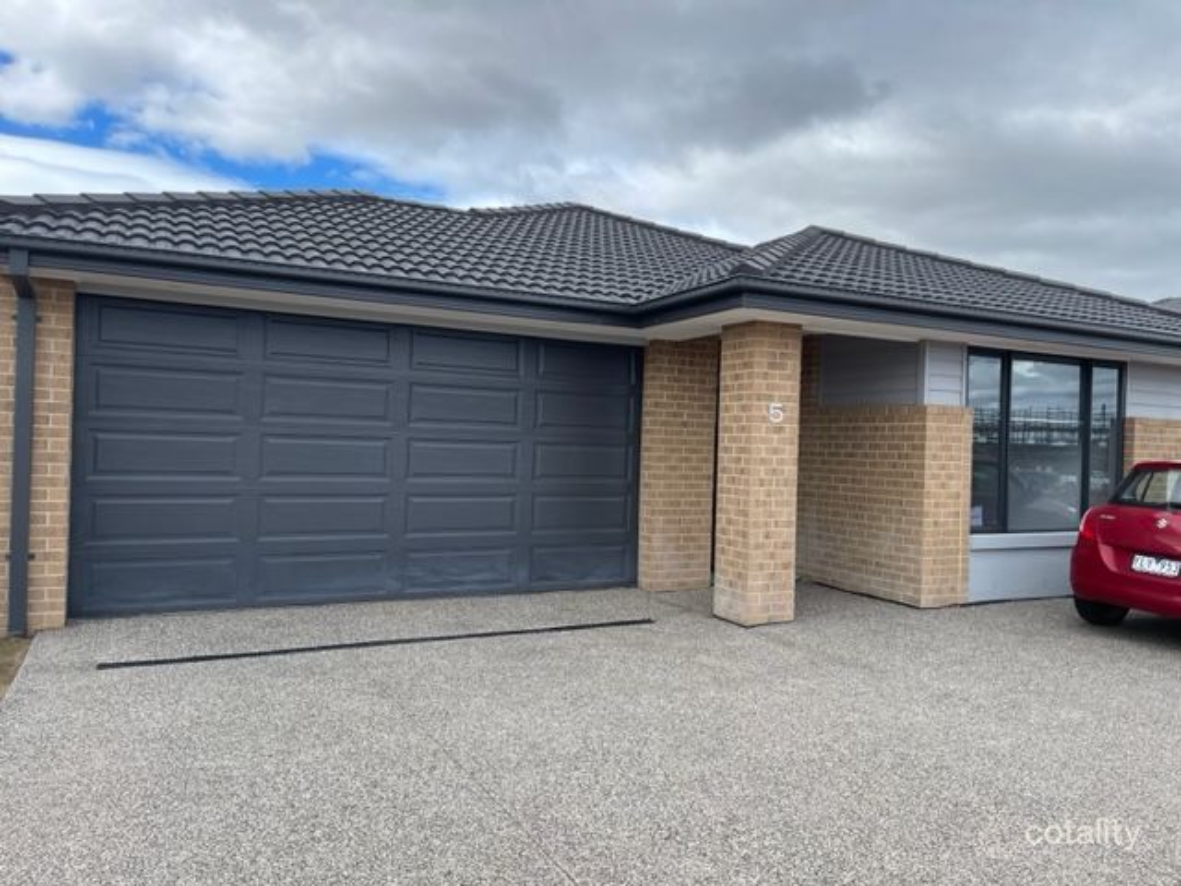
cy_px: 443
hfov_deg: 67.3
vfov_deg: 53.1
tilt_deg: +0.6
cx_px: 590
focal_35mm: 26
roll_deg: -1.8
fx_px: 887
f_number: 1.6
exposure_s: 1/1642
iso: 32
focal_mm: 5.1
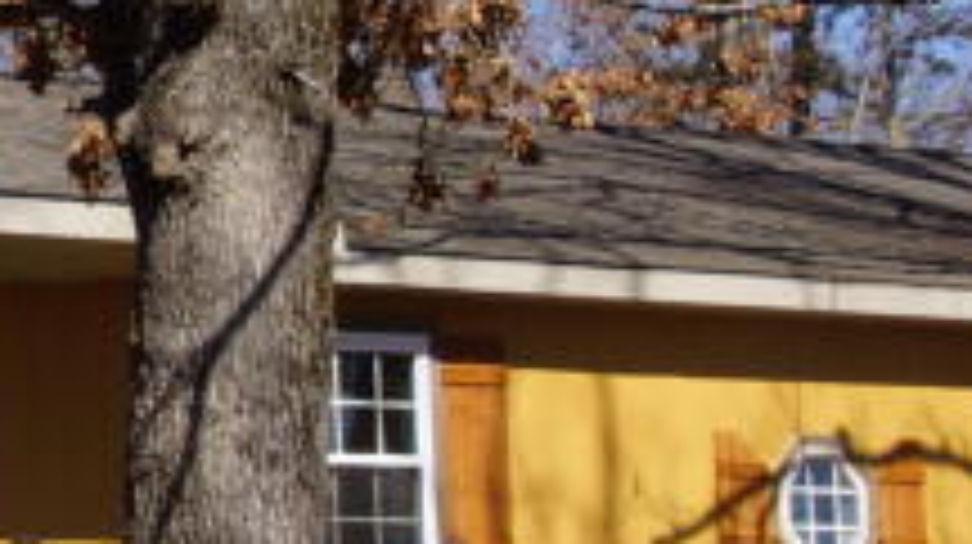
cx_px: -338
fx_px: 5175
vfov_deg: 6.0
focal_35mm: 201
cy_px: 22
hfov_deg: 10.5
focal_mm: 24
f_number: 13
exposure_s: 1/160
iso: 100
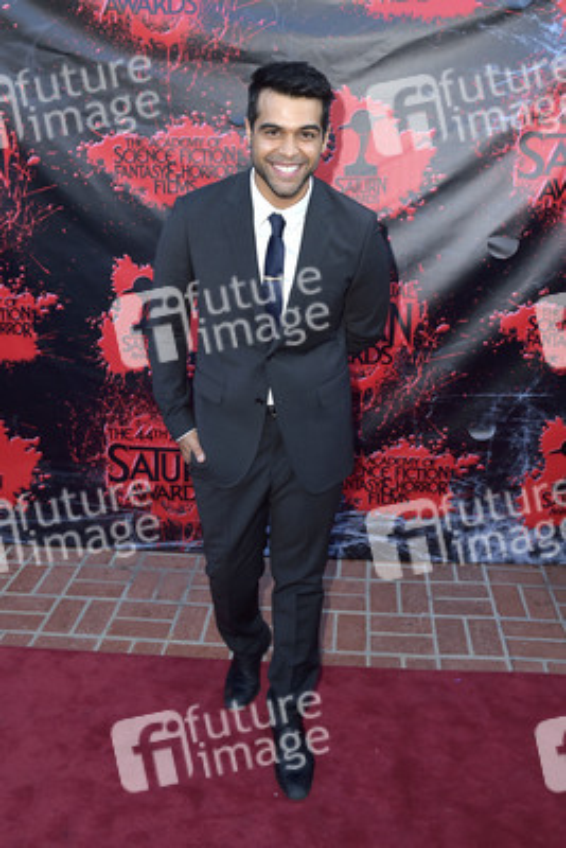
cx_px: 283
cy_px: 424
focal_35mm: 31
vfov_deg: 60.3
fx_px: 730
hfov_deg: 42.4
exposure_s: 1/250
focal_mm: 31
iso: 250
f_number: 6.3
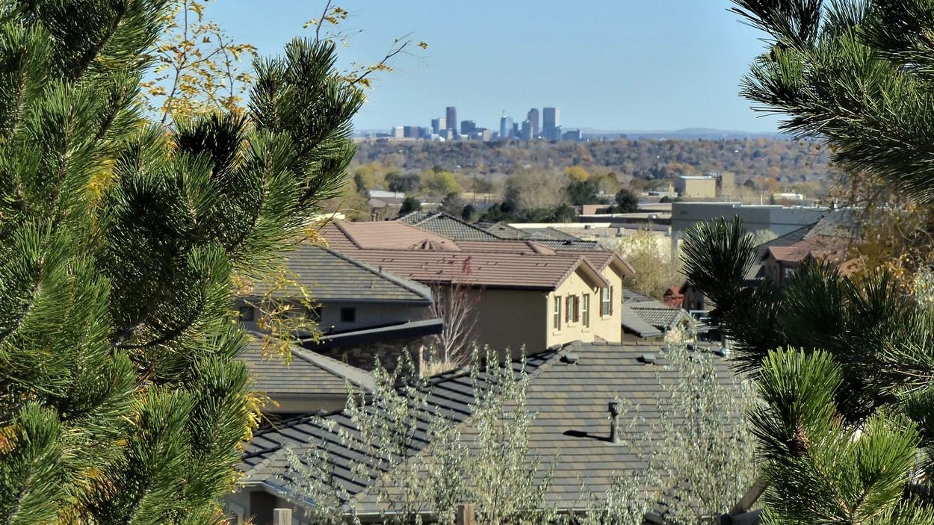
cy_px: 119
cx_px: 575
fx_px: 4111
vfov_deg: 7.3
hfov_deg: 13.0
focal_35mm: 166
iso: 160
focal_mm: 21.4
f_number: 4
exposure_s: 1/1000
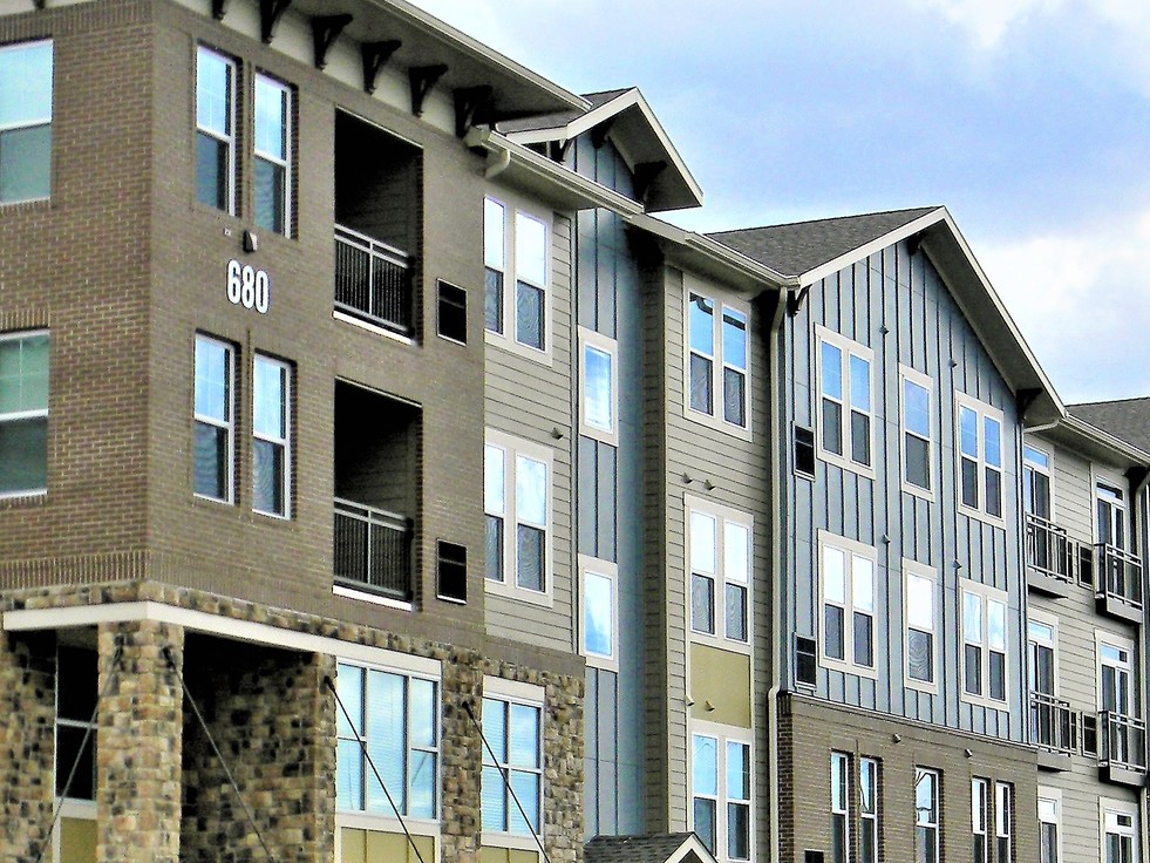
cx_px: 656
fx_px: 2293
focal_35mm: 69
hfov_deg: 28.1
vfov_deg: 21.3
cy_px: 558
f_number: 3.9
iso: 80
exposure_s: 1/579
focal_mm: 8.6
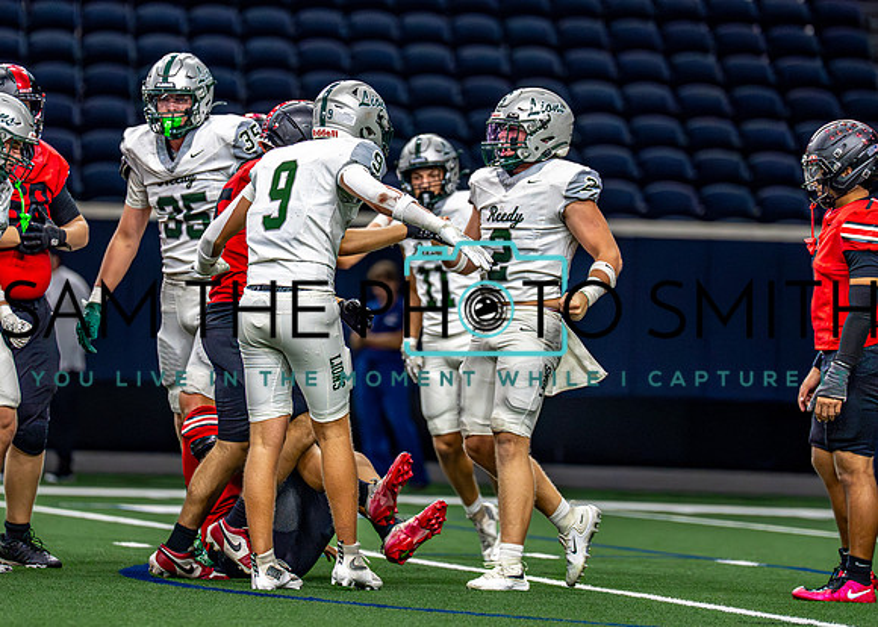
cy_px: 195
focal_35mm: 309
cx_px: 392
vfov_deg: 4.7
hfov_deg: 6.5
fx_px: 7700
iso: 5000
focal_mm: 197
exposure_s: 1/2000
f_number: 2.8
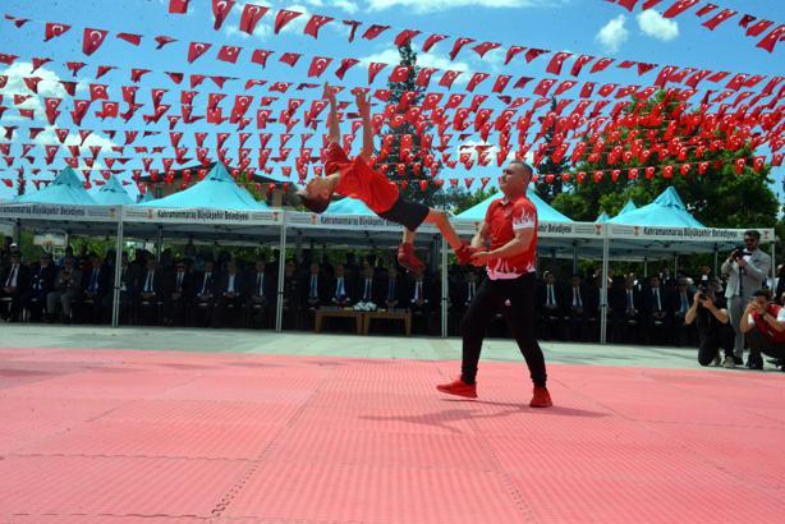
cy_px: 262
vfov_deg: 29.9
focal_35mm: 45
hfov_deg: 43.6
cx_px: 392
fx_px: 982
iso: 5000
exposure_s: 1/2000
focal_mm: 45
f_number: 22
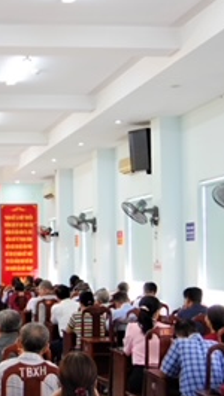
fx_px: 717
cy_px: 238
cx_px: -100
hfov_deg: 16.4
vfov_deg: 30.9
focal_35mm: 68
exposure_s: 1/40
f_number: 3.5
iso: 200
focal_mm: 18
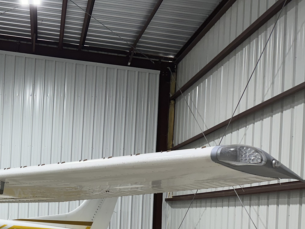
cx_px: 9
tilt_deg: +0.8
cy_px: 207
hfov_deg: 36.2
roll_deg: -2.4
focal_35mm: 48
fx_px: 423
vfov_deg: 29.0
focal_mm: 6.86
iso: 160
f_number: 1.78
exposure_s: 1/120
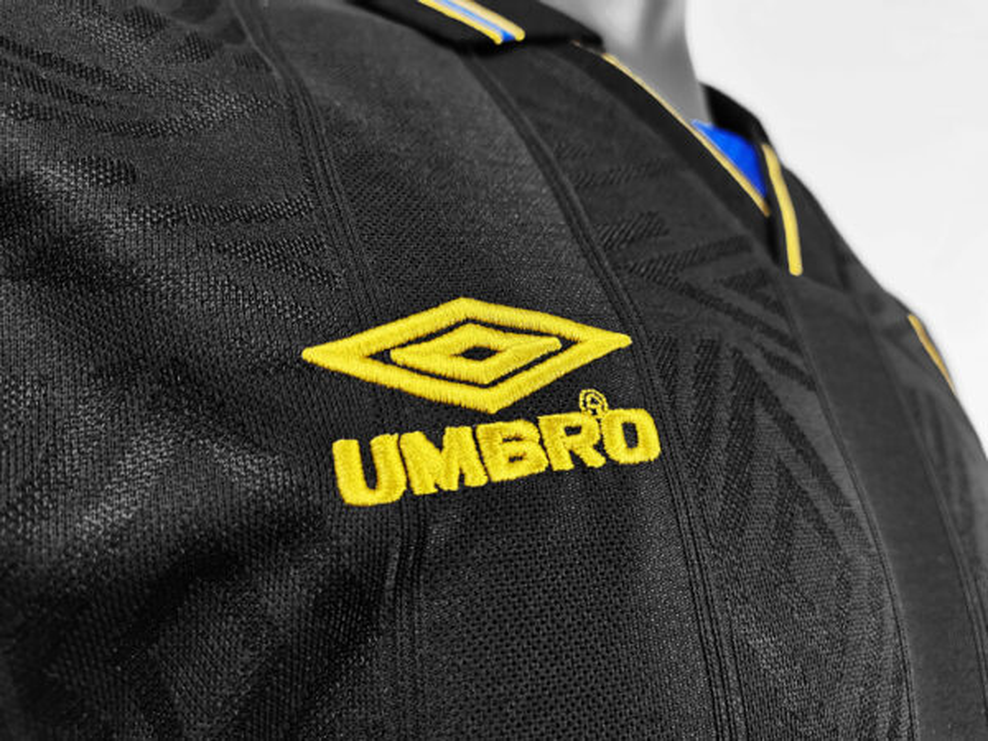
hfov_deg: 67.3
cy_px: 370
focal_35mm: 26
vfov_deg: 53.1
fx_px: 742
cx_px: 494
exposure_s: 1/100
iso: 320
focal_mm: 5.58
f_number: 1.8
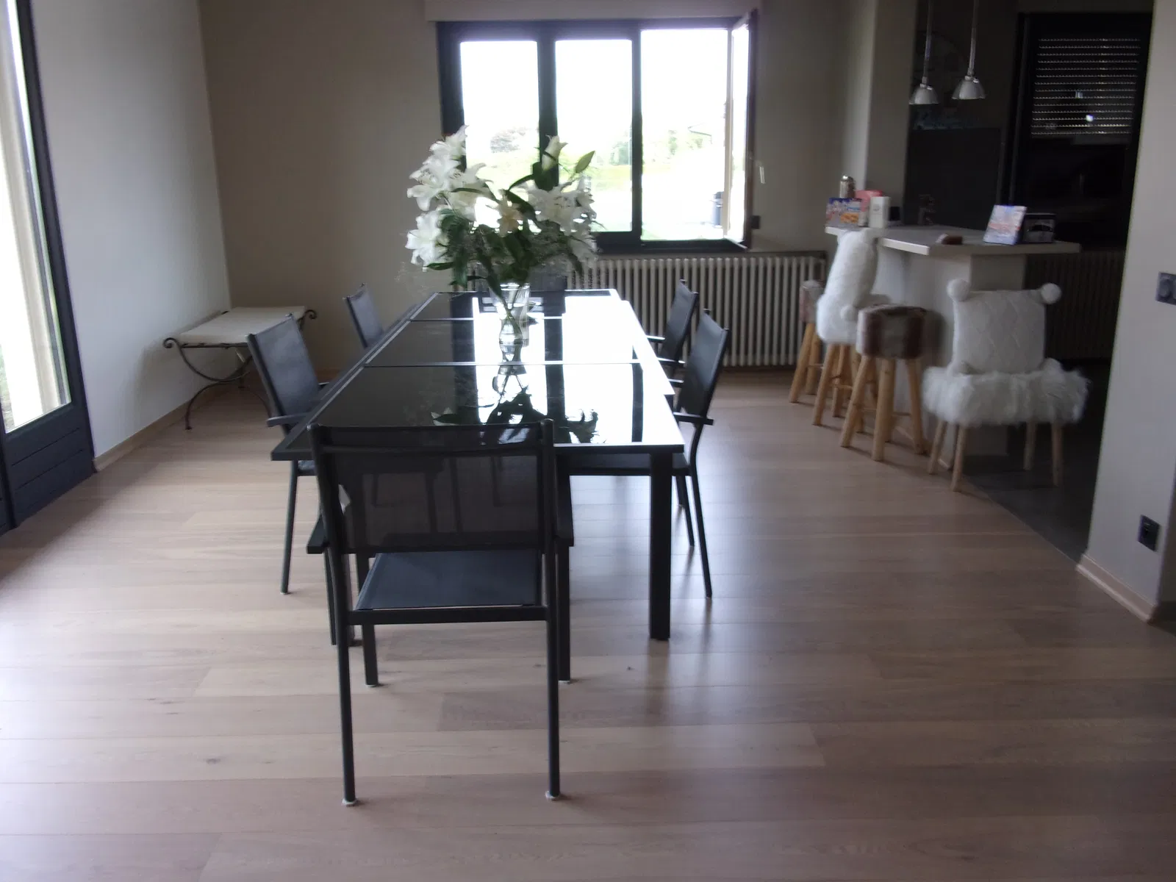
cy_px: 441
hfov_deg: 63.4
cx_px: 588
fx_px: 951
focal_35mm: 28
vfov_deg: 49.7
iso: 107
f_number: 3.9
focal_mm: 5.1
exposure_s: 1/34
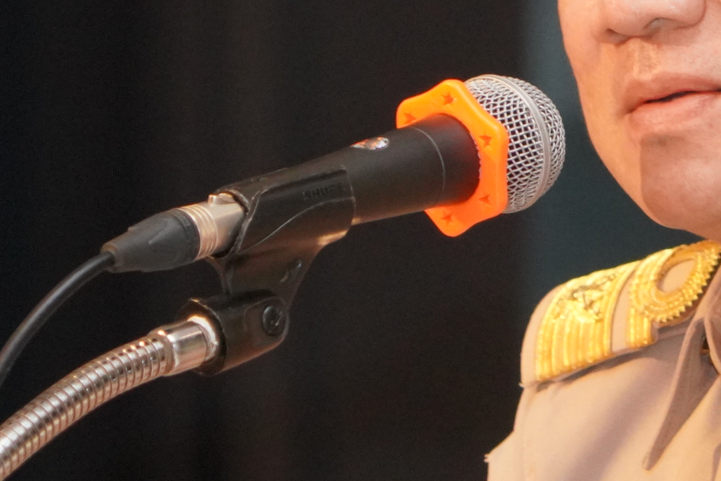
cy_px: 189
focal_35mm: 929
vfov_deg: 1.5
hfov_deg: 2.2
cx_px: 658
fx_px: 18613
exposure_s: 1/60
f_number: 6.3
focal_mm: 237
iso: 5000
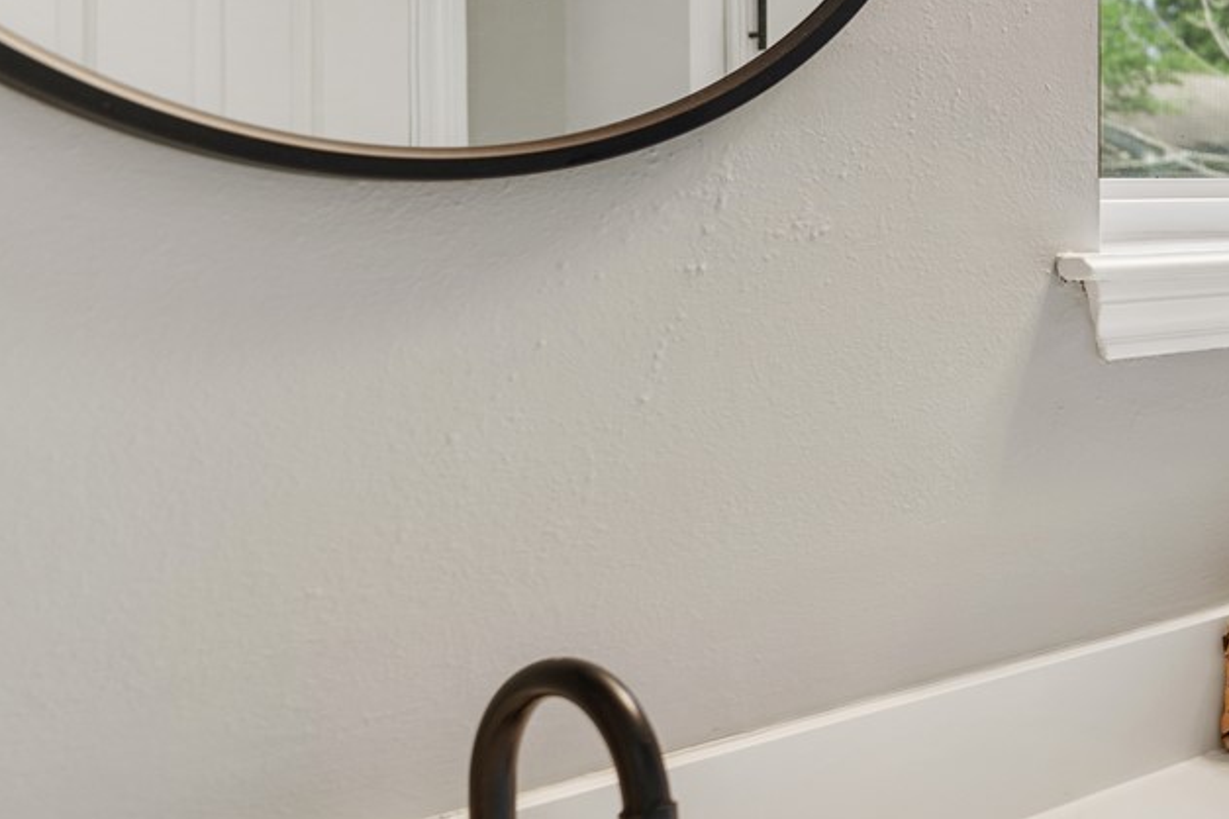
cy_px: 280
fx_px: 1846
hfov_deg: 24.8
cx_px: 1986
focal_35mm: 54
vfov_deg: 24.9
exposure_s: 1/25
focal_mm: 15.6
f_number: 2.8
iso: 100
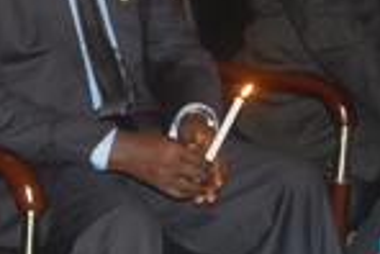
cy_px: 74
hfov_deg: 13.2
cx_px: 36
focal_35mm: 154
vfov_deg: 8.9
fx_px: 1627
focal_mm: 34
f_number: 4.5
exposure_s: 1/60
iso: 400
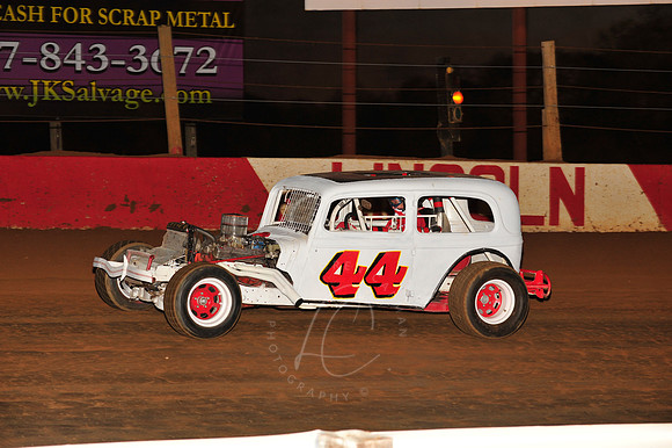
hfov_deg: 18.3
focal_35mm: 112
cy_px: 224
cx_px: 336
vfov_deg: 12.2
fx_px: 2089
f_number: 6.3
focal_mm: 112
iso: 640
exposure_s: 1/250
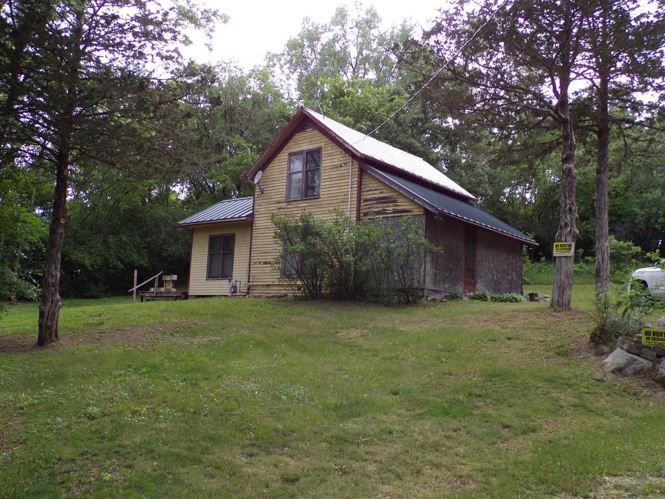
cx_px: 332
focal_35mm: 32
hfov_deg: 56.8
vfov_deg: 44.2
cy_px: 250
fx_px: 615
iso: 80
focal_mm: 5.8
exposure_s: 1/70
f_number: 3.2
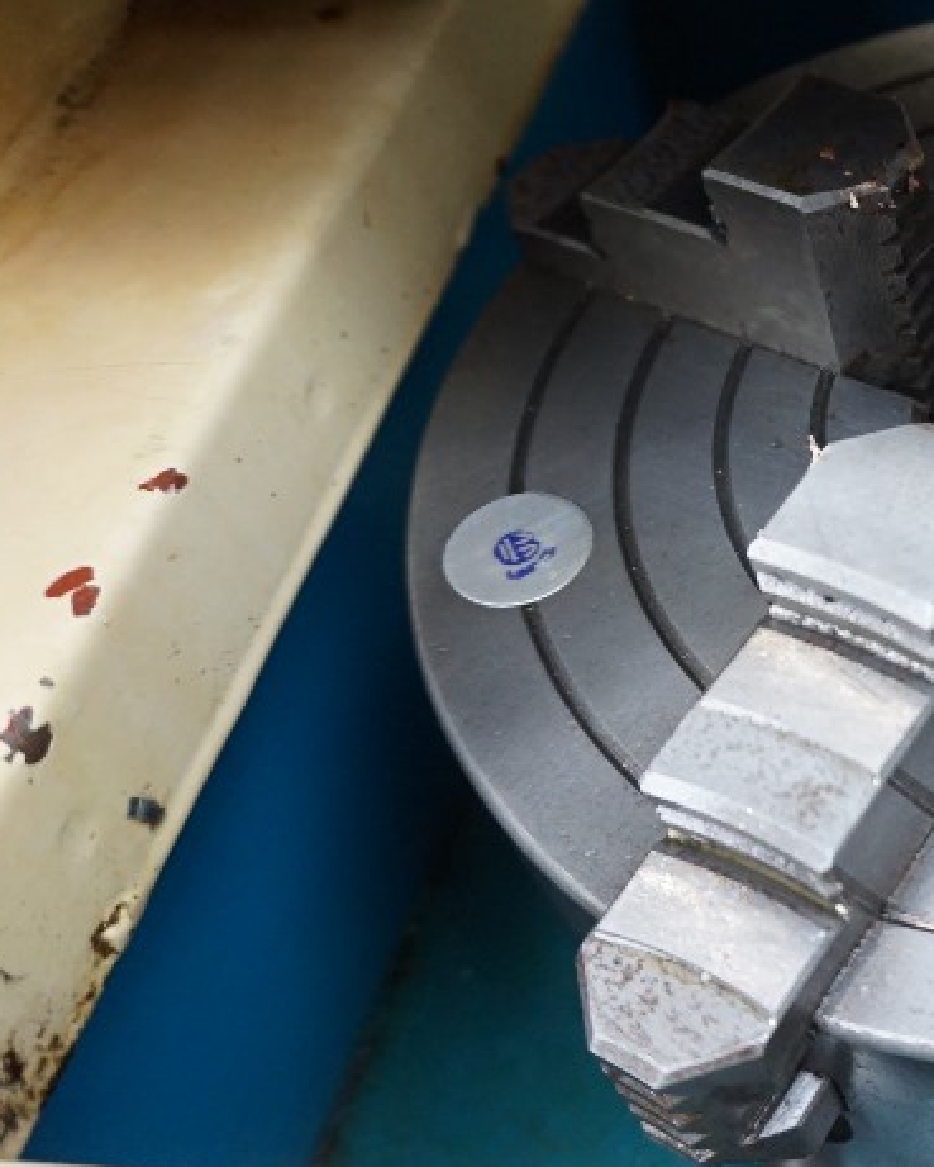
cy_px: 558
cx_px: 1220
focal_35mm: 50
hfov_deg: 25.8
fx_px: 1727
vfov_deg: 37.3
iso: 1600
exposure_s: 1/60
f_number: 3.5
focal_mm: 16
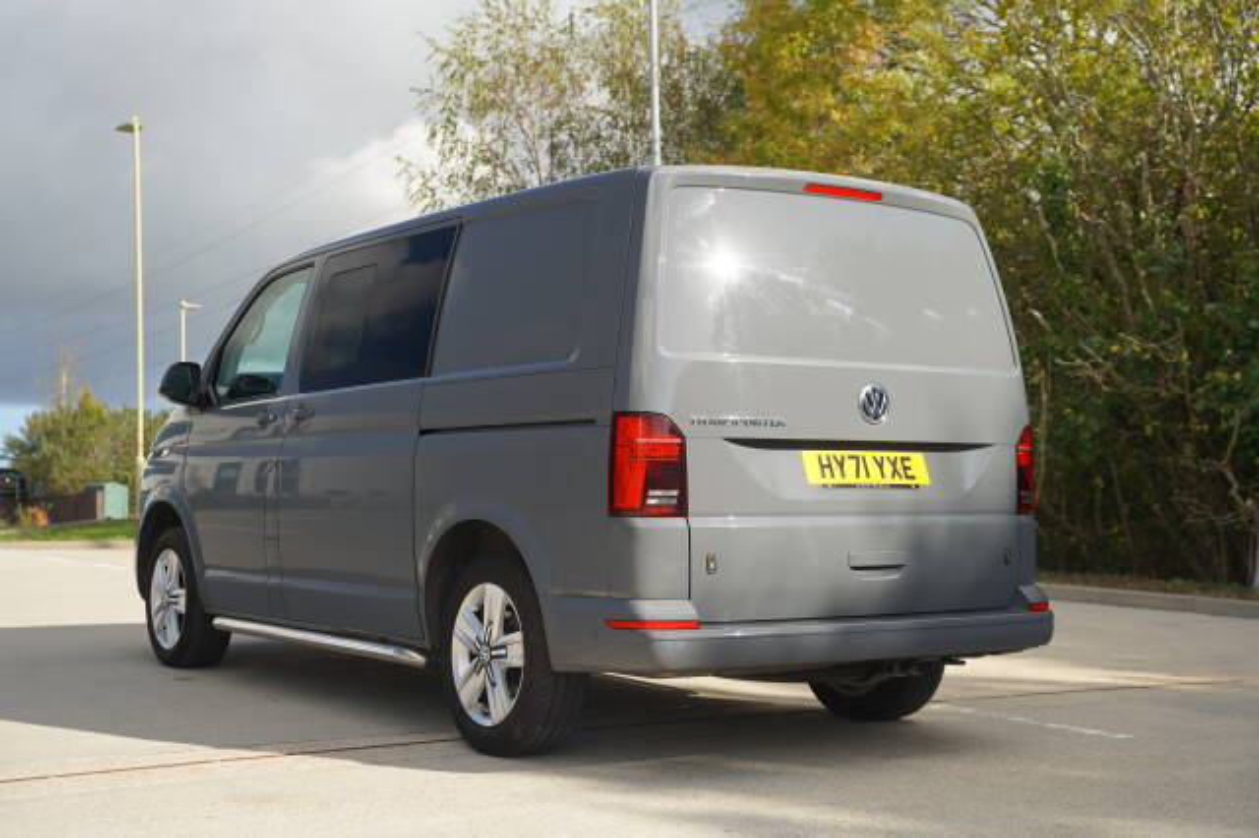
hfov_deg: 40.8
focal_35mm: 48
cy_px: 419
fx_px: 1692
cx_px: 630
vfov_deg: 27.8
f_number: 4
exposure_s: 1/250
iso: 100
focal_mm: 48.4
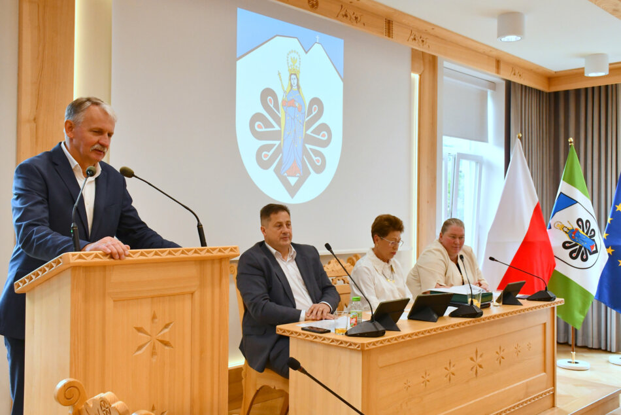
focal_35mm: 34
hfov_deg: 55.8
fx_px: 587
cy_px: 208
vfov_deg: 38.9
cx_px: 310
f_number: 6.3
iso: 1600
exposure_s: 1/250
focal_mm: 23
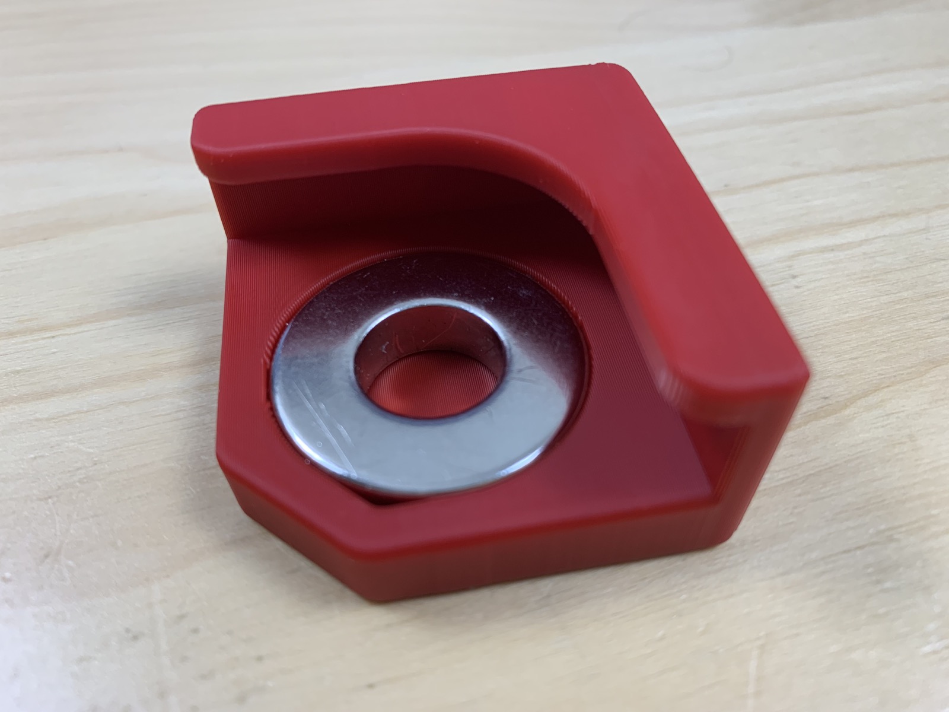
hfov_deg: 67.3
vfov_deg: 53.1
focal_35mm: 26
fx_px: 713
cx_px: 474
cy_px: 356
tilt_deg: -47.1
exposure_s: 1/76
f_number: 1.8
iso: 100
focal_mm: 4.25
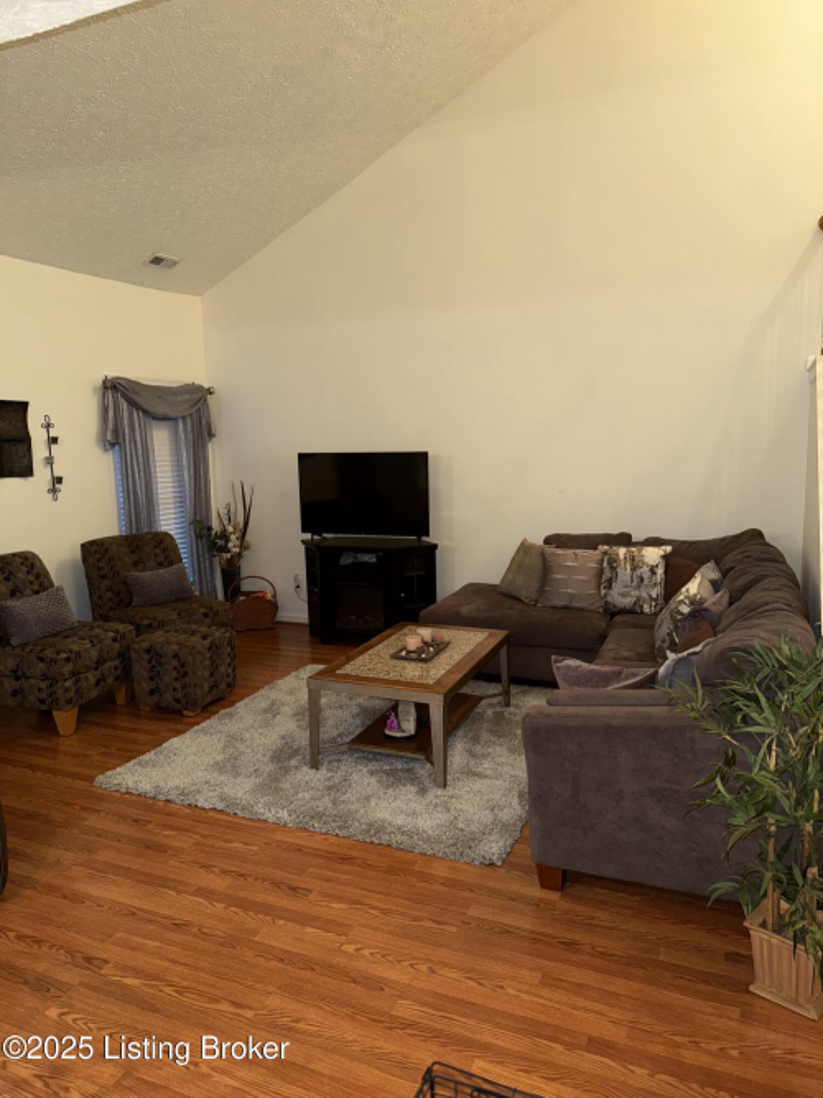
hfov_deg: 56.8
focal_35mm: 24
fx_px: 761
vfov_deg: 71.6
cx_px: 412
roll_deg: +2.2
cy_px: 549
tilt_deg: -8.6
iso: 125
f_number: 1.78
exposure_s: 1/14
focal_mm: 6.76
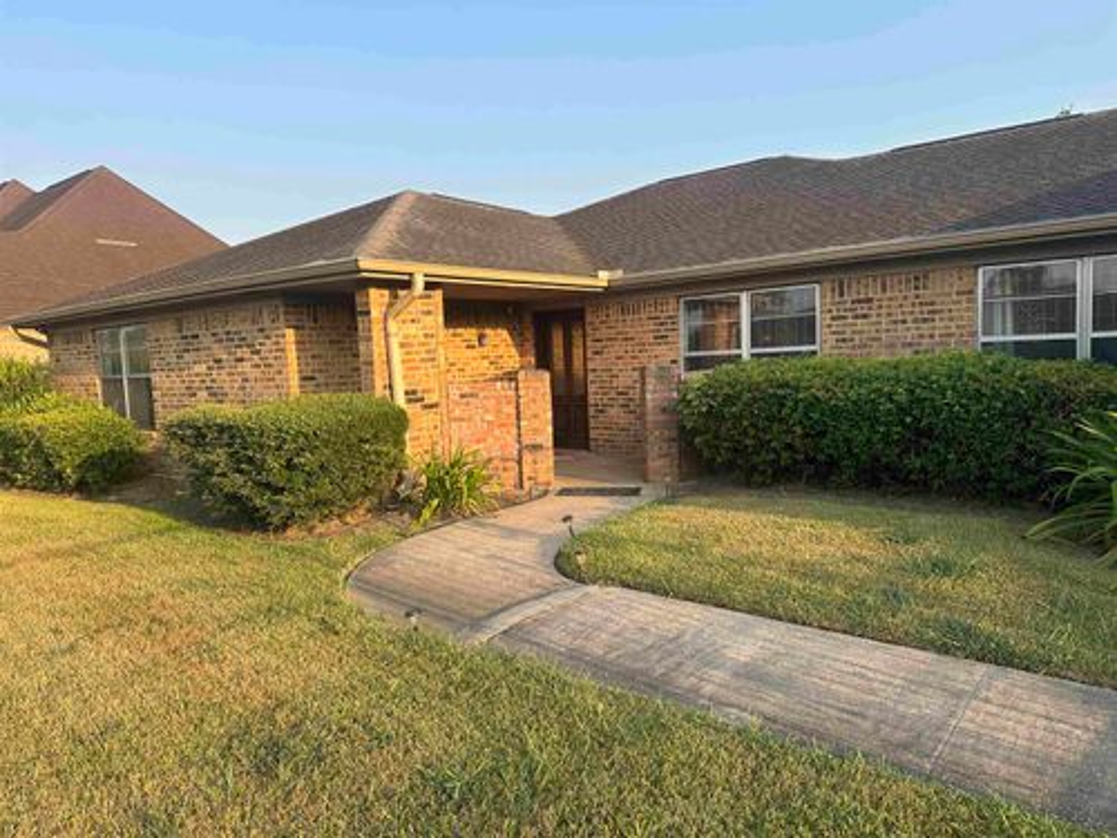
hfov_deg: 71.6
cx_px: 558
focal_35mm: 24
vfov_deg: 56.8
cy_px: 419
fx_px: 774
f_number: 1.78
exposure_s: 1/918
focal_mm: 6.86
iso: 80
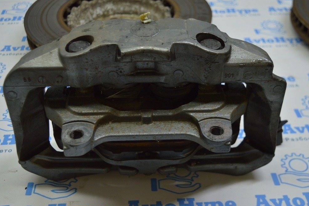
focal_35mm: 49
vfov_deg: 27.8
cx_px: 150
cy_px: 103
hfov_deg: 40.7
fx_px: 416
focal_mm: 31
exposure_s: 1/80
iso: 400
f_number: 4.2
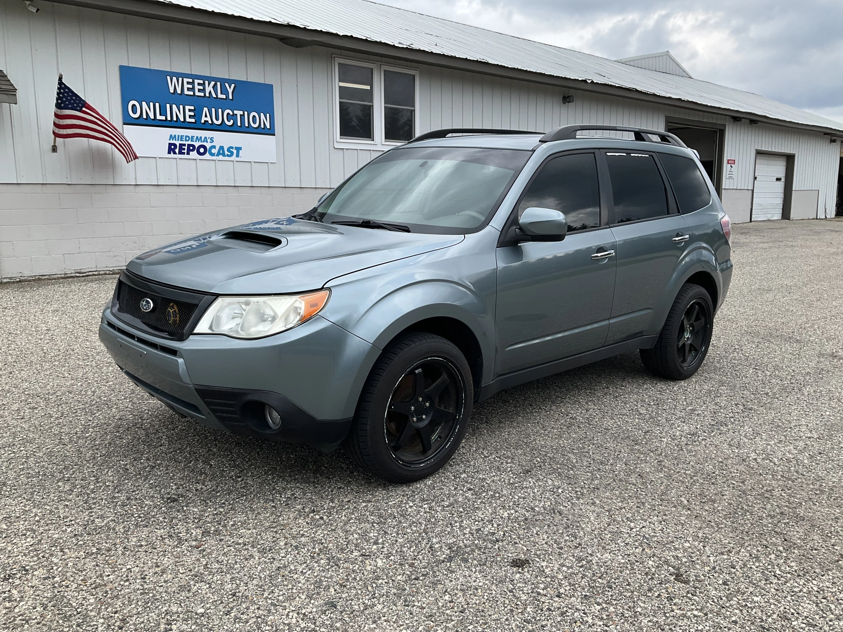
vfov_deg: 48.2
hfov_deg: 61.7
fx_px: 706
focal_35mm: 29
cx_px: 422
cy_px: 316
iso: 25
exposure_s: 1/719
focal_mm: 3
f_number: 1.8
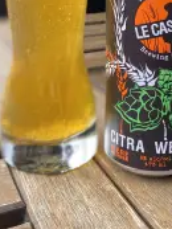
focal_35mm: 60
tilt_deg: -8.4
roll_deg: +0.3
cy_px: -3
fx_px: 397
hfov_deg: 24.4
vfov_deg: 29.9
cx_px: 93
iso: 32
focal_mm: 4.25
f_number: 1.8
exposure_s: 1/121
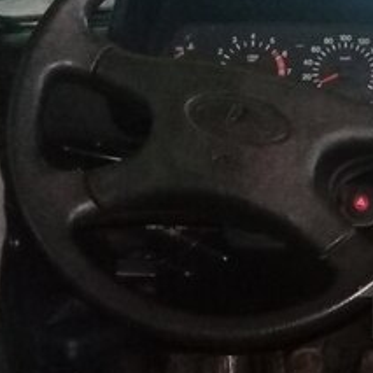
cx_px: 538
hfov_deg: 18.4
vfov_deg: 20.1
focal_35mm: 85
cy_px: 313
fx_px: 1036
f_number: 2.2
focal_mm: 3.3
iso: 400
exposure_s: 1/30
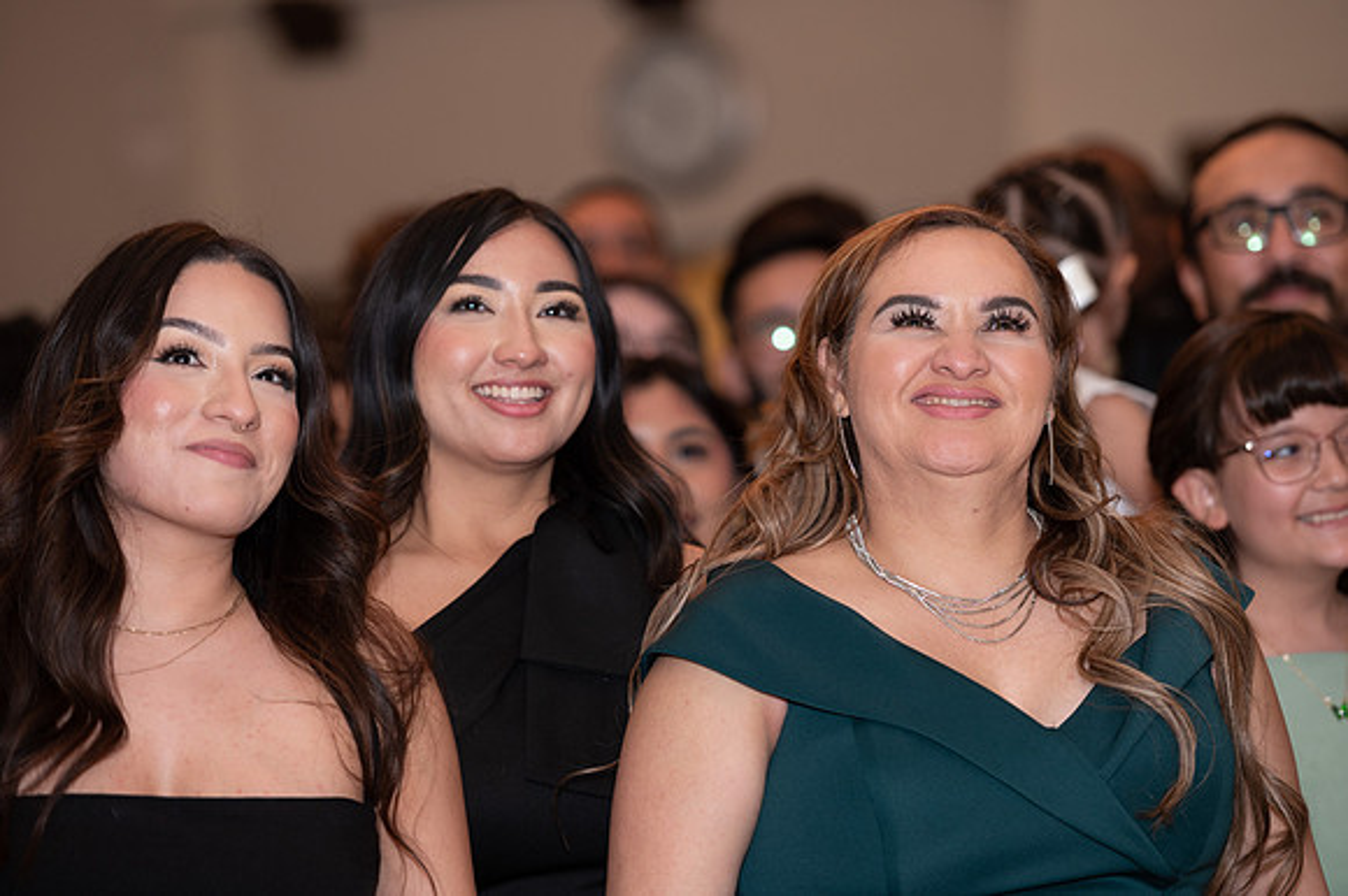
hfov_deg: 14.2
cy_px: 448
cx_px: 674
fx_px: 5426
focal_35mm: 145
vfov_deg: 9.5
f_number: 2.8
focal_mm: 145
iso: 640
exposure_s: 1/60
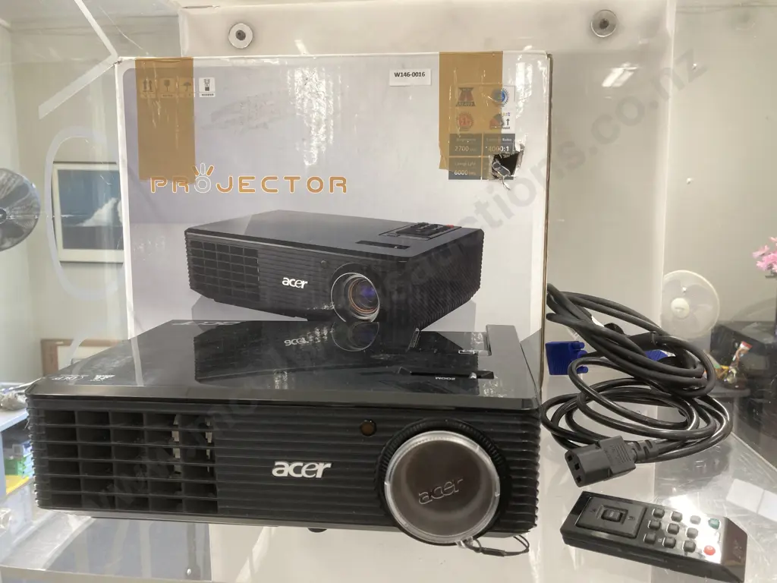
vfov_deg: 49.7
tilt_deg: -6.9
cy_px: 292
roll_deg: -1.1
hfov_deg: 63.4
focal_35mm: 28
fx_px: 628
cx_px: 388
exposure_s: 1/50
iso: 64
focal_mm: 3.99
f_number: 1.8
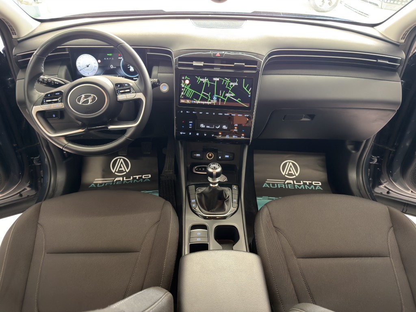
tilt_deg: -37.5
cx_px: 208
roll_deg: -1.2
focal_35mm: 24
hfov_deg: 71.6
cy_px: 156
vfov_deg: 56.8
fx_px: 288
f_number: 1.78
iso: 500
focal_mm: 6.76
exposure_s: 1/25
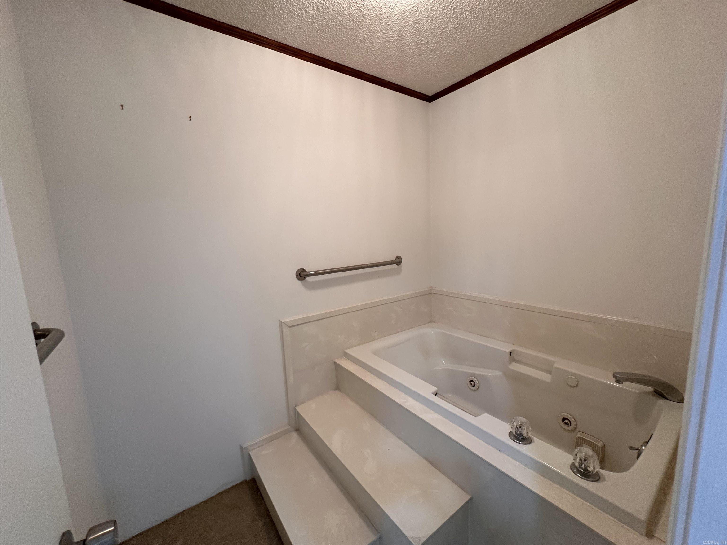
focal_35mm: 14
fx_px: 294
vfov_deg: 85.7
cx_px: 364
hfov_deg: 102.1
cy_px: 272
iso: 320
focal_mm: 2.22
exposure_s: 1/120
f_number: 2.2
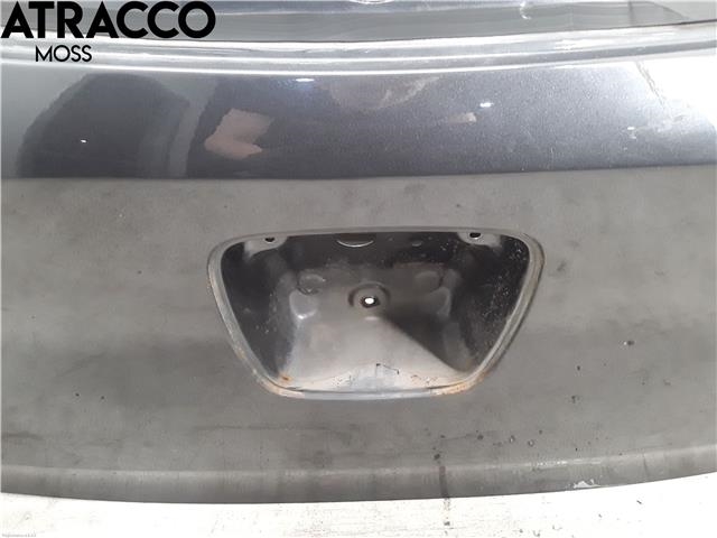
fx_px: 580
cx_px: 358
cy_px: 269
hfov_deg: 63.4
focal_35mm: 28
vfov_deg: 49.7
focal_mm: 2.91
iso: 160
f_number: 1.9
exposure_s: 1/33
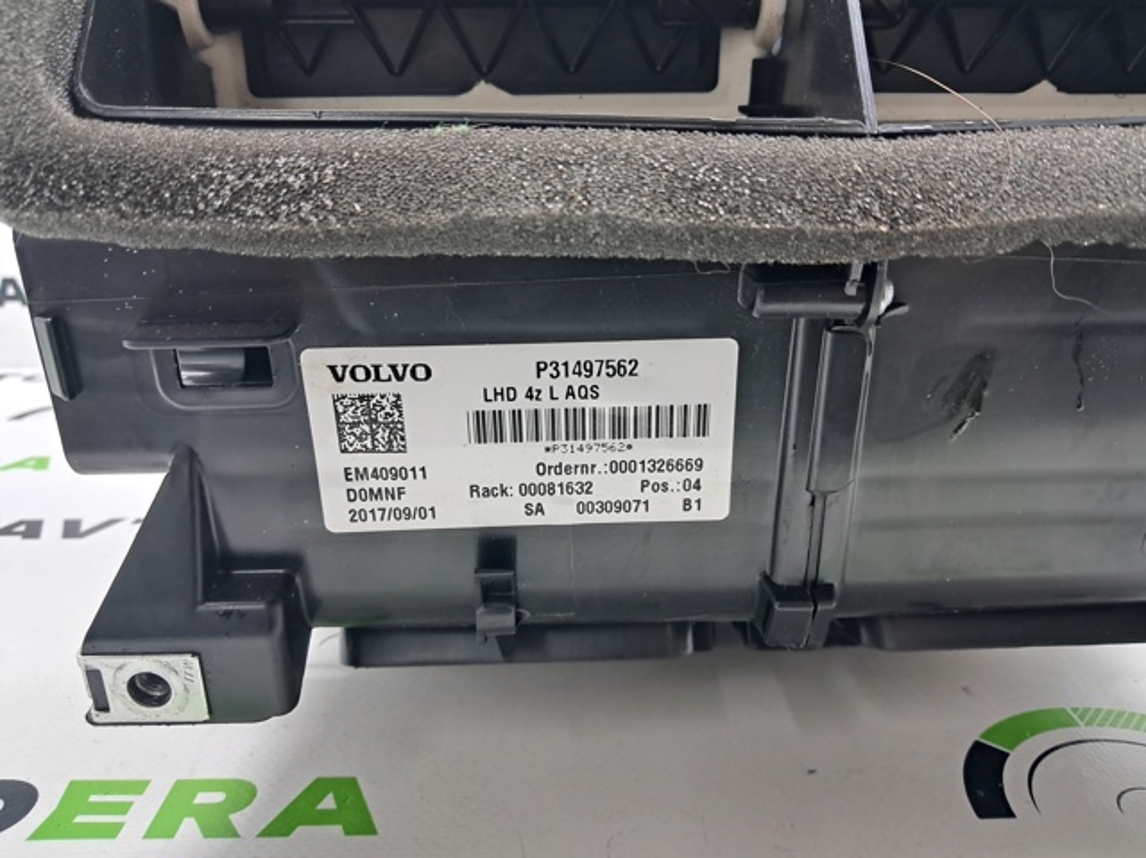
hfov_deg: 65.4
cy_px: 429
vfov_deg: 51.3
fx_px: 893
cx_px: 573
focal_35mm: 27
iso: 100
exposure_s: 1/50
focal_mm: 4
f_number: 1.8
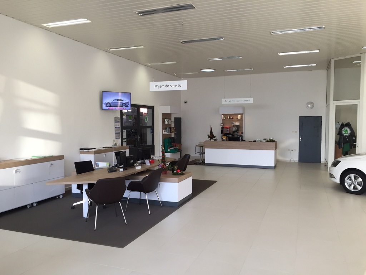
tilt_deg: -3.3
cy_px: 138
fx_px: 307
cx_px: 183
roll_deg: -0.2
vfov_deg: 48.2
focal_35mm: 29
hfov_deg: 61.7
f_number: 2.2
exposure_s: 1/33
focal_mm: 4.15
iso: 32
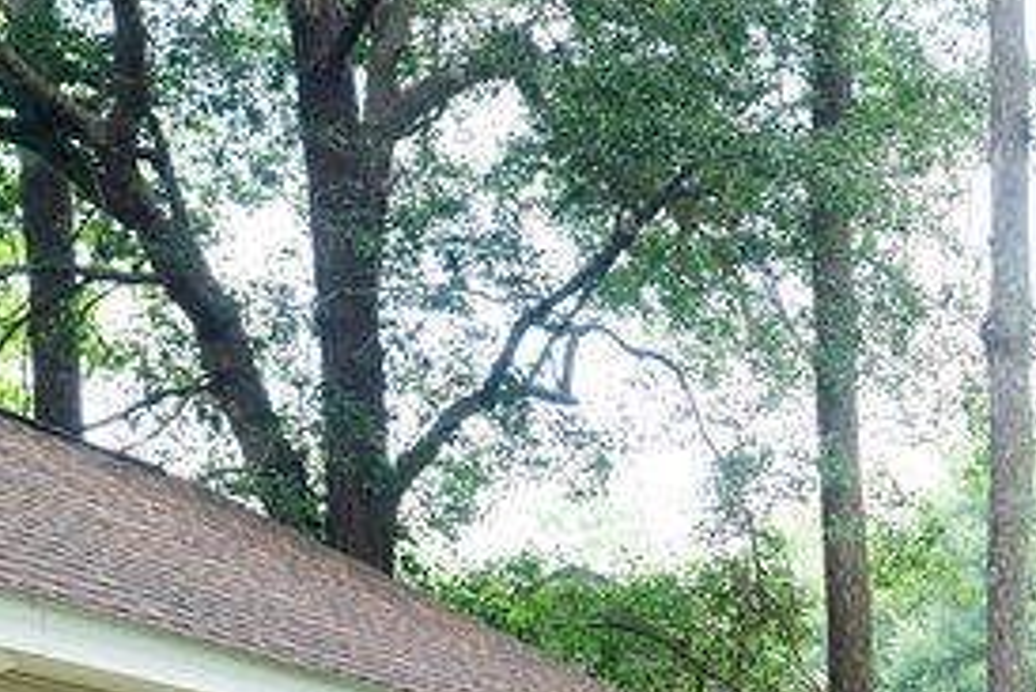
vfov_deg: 10.0
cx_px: 1686
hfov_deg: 14.1
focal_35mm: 133
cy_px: 1019
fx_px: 3829
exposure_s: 1/250
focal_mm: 35
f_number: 4
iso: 640
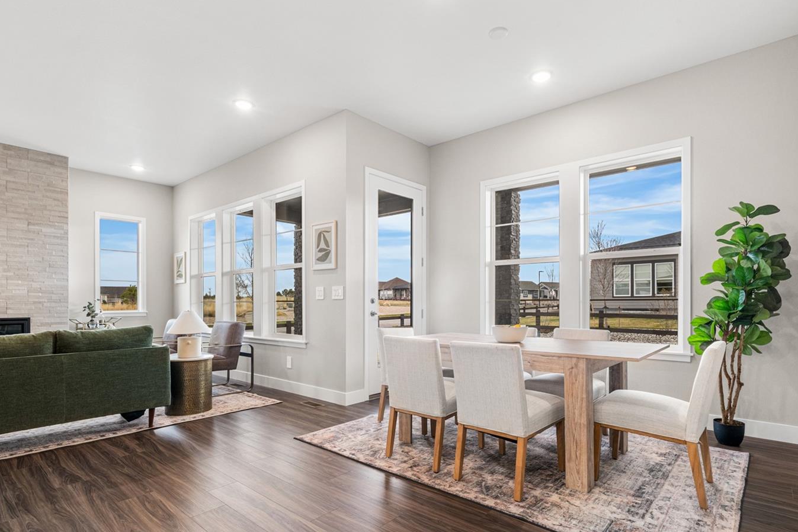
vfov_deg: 64.3
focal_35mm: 19
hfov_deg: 86.9
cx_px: 417
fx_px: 421
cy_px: 299
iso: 400
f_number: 14
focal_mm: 16
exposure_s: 1/2.5
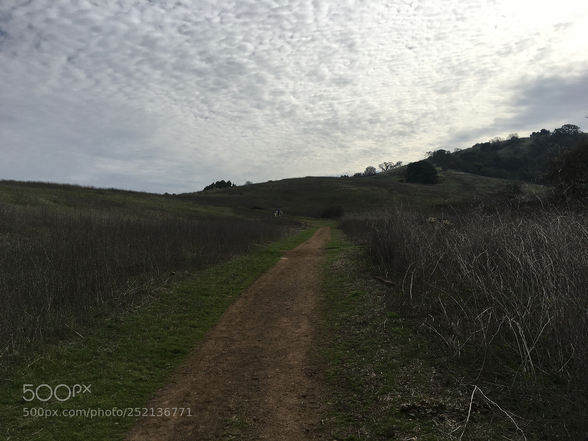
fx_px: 493
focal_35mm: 29
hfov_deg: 61.7
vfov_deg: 48.2
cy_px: 220
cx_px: 294
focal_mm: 4.15
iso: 25
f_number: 2.2
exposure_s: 1/3344
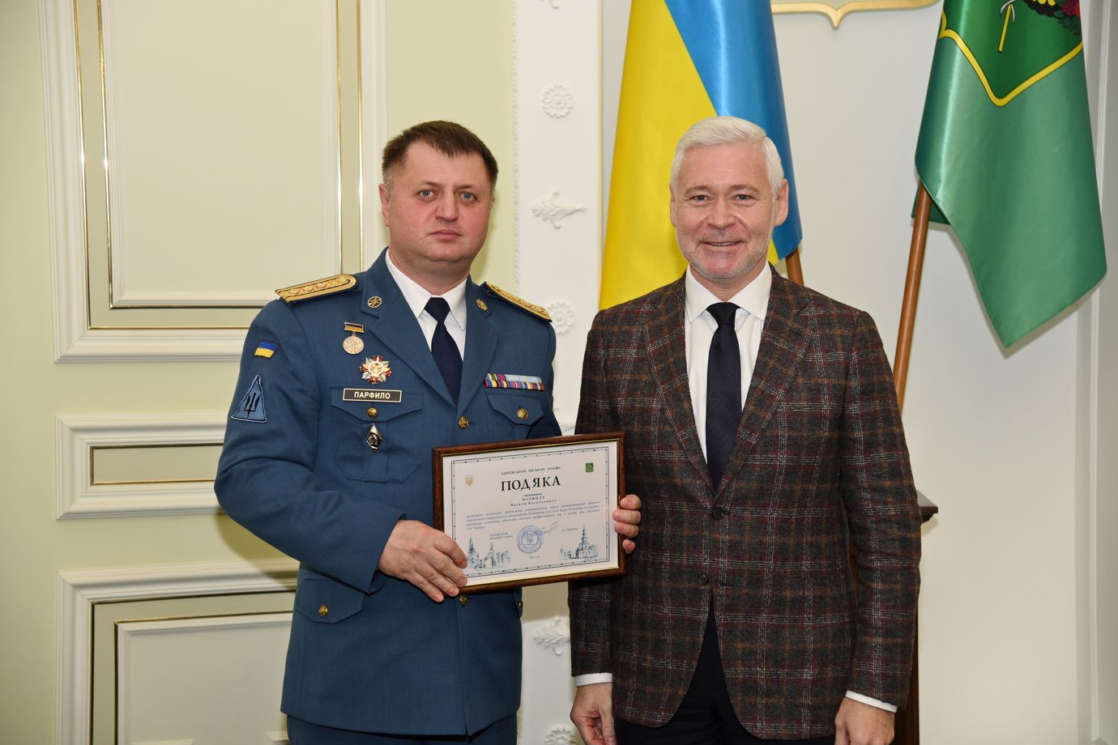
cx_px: 563
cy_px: 375
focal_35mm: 66
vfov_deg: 20.6
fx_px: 2050
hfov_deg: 30.5
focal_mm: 65
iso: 800
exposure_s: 1/200
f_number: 4
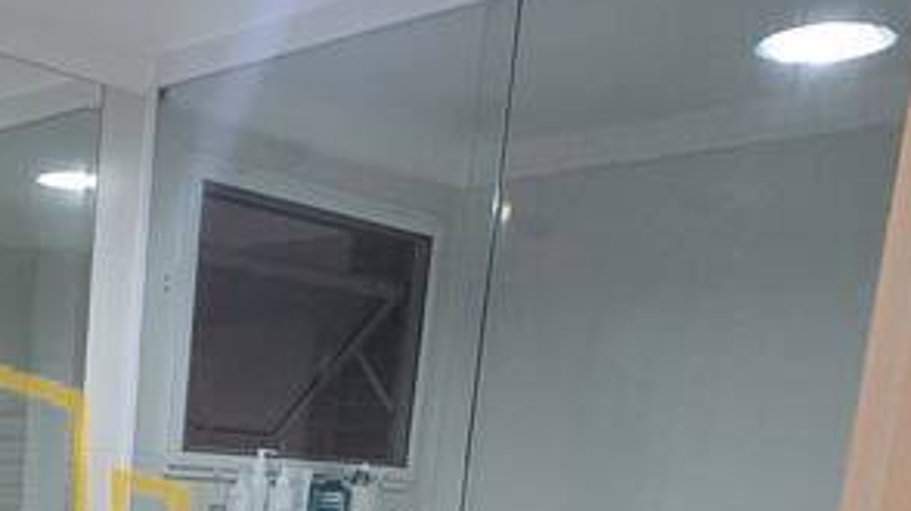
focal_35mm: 52
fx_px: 1255
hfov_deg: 35.3
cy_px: 765
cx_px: -43
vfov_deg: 19.9
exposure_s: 1/60
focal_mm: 2.2
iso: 800
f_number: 2.2
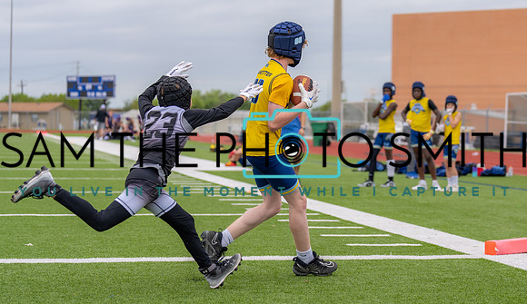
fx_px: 1330
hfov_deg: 22.4
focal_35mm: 95
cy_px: 129
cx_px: 324
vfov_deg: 13.0
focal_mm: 70
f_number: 2.8
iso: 100
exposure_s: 1/2000
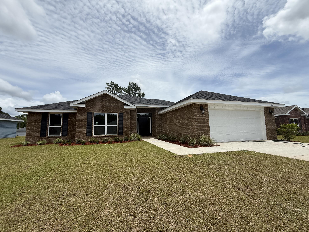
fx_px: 125
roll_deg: +2.5
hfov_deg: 102.1
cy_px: 116
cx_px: 154
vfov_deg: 85.7
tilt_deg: +7.4
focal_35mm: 14
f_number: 2.2
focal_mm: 2.22
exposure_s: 1/3125
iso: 50
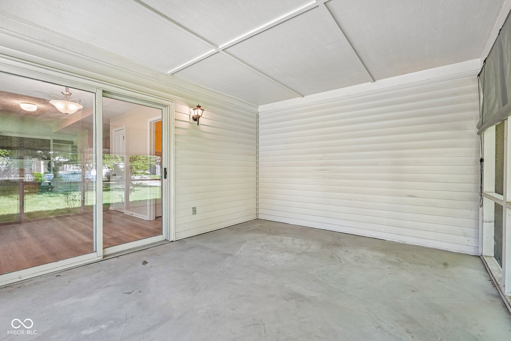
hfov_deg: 96.7
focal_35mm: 16
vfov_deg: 73.7
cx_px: 256
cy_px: 170
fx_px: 227
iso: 640
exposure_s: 1/30
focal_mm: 16
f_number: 8
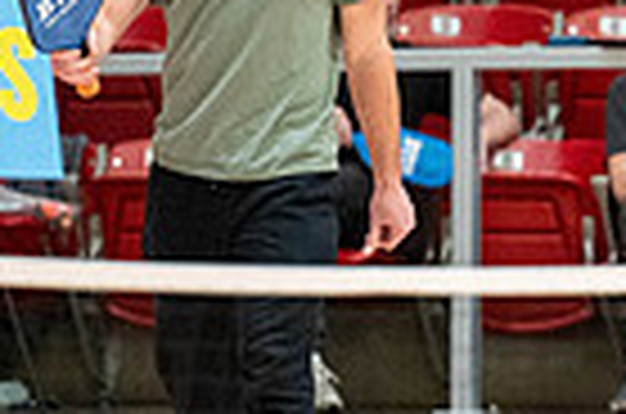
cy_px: 155
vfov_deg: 2.4
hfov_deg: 3.7
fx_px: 9802
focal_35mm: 565
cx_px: 761
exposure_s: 1/500
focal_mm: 135
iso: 5000
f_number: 2.8
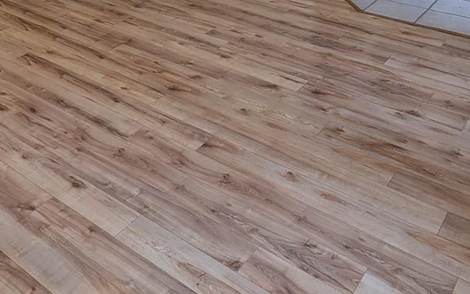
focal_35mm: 44
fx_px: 564
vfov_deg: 25.0
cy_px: -97
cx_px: 145
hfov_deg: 44.4
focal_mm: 2.35
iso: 81
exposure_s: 1/60
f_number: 2.2
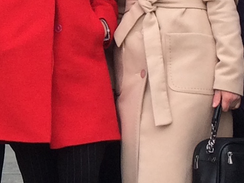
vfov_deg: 7.8
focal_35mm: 186
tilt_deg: +8.9
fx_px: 1311
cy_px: -127
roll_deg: -0.8
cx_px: -205
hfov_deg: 10.0
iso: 32
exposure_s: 1/230
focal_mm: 4.15
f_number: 2.2
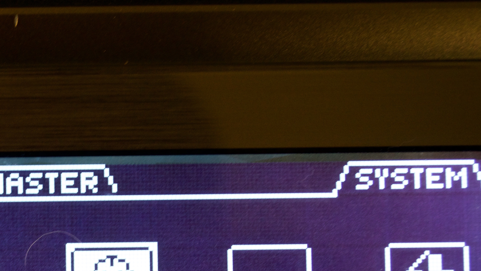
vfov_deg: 9.9
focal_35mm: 122
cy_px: 284
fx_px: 1556
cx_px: 39
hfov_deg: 17.3
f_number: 5
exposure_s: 1/15
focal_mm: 34
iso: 500
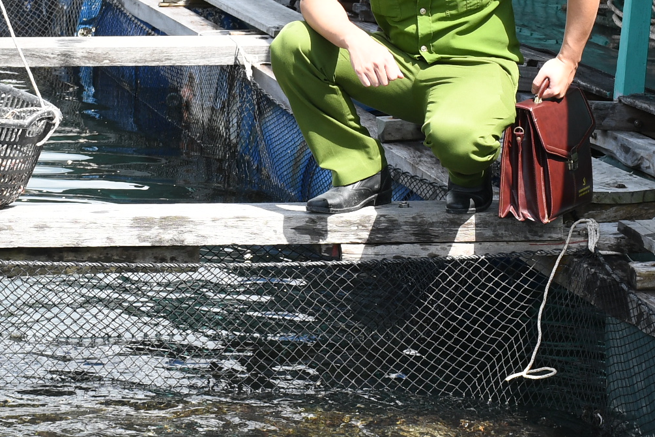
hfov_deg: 14.1
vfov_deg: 9.4
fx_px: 2645
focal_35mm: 145
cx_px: 278
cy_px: 9
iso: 160
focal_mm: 35
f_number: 8
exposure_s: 1/200
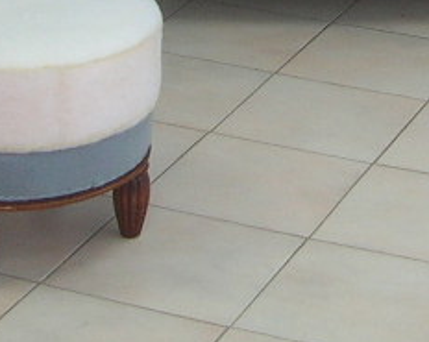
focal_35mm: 151
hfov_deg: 12.7
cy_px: -257
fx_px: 1915
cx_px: 401
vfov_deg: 9.7
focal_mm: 5.8
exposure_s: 1/30
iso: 50
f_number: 2.8
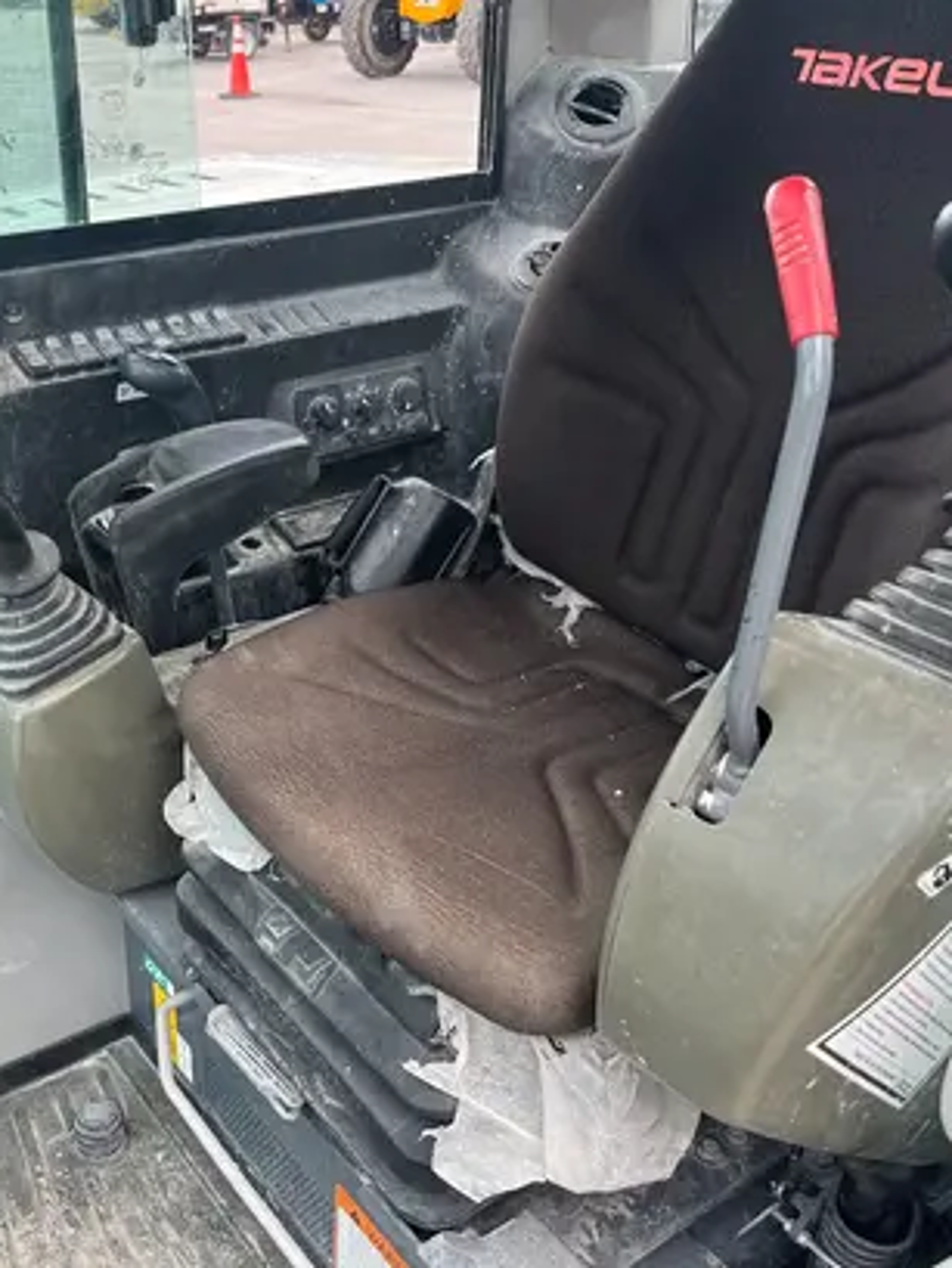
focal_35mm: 35
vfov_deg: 52.6
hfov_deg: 39.9
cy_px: 631
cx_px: 267
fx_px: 1283
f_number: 1.6
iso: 40
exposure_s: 1/257
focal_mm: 5.1
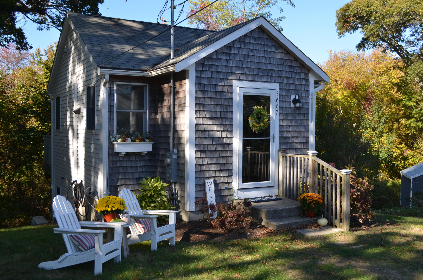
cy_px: 140
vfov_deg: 36.7
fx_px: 422
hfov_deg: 53.2
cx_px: 212
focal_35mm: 36
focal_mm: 24
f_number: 8
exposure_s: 1/250
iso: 200
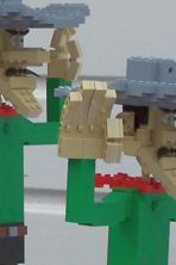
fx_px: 2882
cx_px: -133
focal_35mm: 393
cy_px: 165
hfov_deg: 3.5
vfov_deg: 5.2
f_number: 3.2
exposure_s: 1/350
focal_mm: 13.7
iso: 80
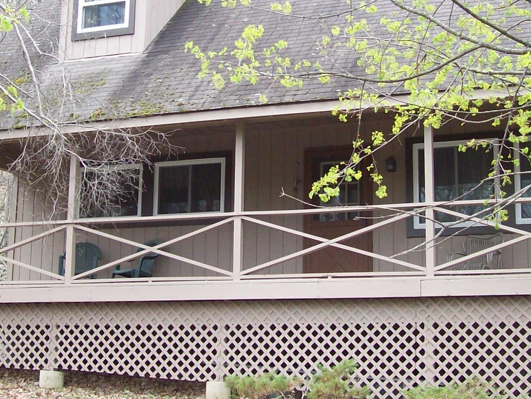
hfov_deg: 27.0
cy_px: 148
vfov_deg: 20.4
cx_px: 275
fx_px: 1104
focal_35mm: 72
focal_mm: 6
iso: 80
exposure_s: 1/162
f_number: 2.7
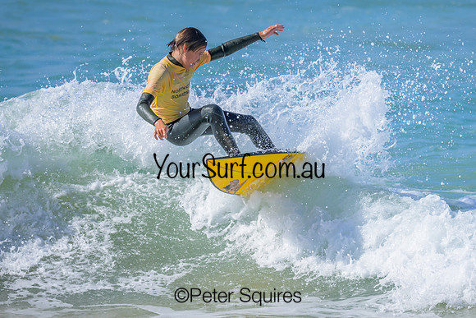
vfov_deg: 1.4
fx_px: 13392
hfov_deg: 2.0
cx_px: 301
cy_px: 156
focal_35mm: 1013
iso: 360
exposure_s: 1/2000
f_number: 6.3
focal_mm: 800
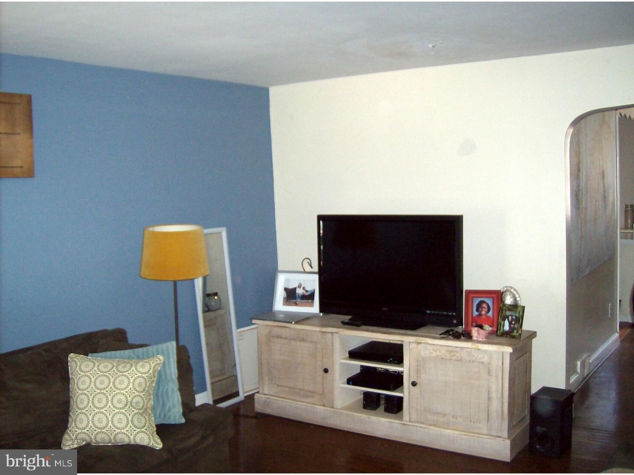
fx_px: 659
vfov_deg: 39.7
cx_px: 317
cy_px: 238
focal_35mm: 36
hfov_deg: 51.4
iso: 200
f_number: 2.8
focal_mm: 6
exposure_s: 1/60
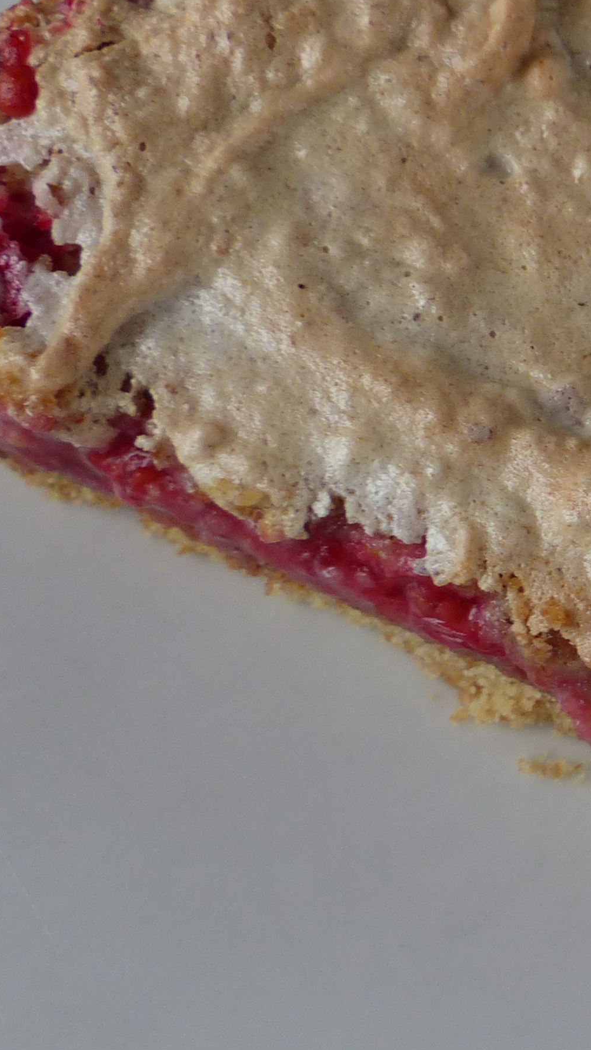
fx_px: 1699
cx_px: 873
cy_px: 424
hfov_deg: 17.8
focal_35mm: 61
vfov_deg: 34.2
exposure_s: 1/80
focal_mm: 4.5
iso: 100
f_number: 2.8
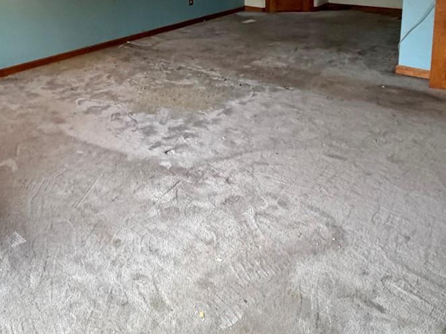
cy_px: 7
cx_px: 118
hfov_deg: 51.9
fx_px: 438
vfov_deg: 37.7
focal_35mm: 34
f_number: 2.2
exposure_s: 1/60
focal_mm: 2.22
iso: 500
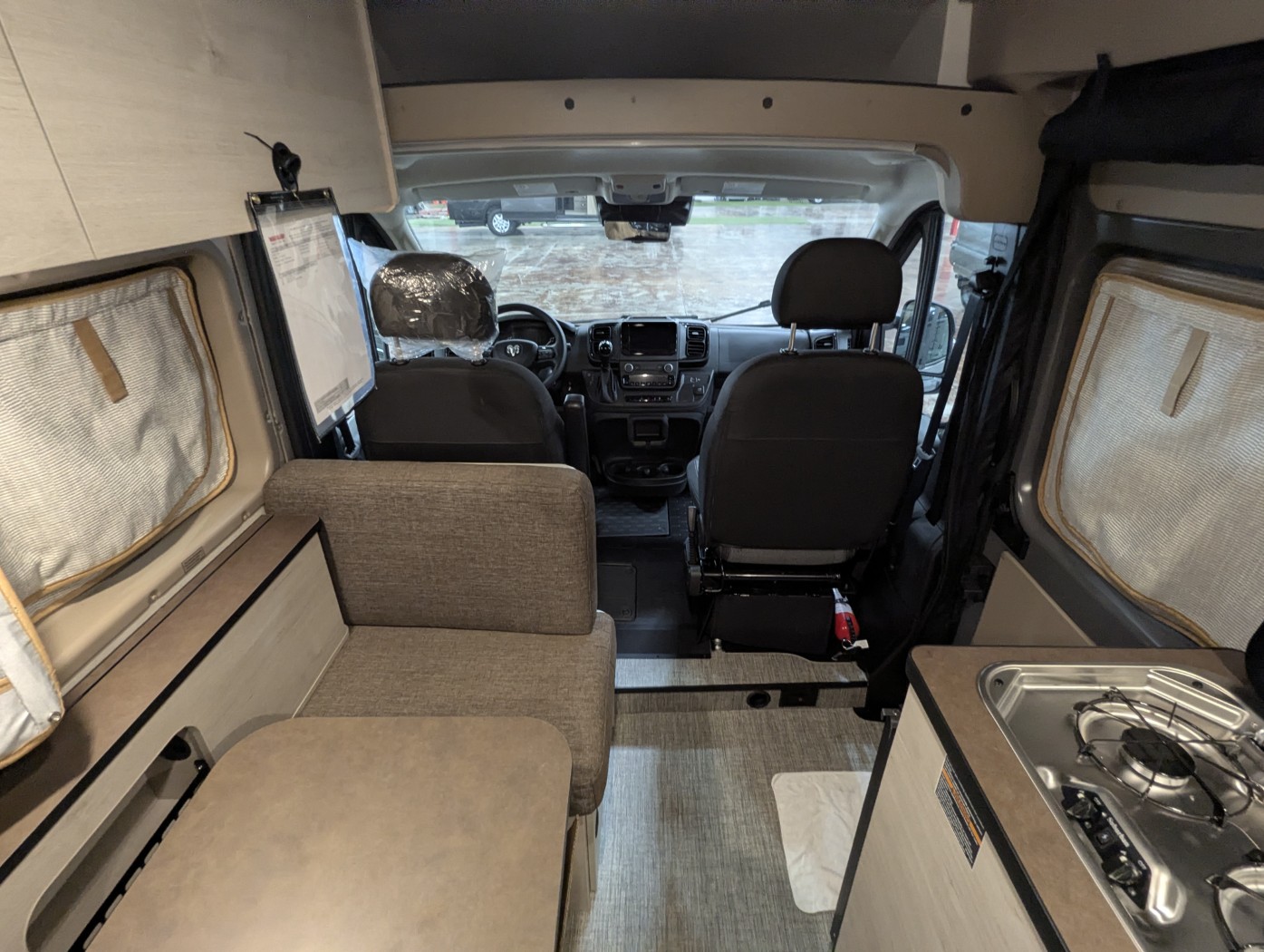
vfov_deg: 78.2
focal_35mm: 16
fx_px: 585
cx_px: 632
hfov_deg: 94.4
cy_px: 476
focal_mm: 2.35
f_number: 2.2
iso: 286
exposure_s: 1/35
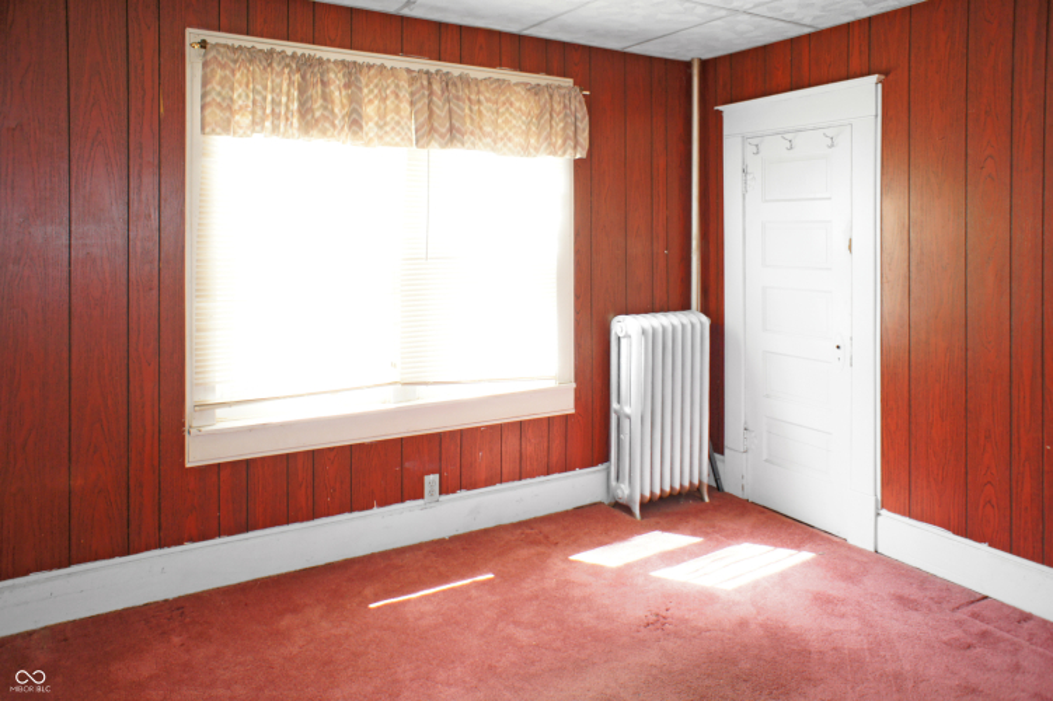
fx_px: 702
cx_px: 526
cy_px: 350
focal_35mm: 24
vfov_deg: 53.1
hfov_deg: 73.8
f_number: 2.8
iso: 200
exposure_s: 1/60
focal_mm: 16
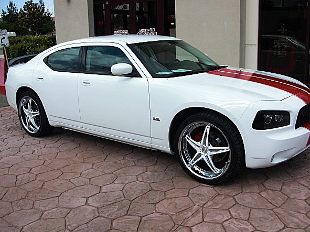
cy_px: 119
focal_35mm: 39
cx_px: 162
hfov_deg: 47.9
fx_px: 349
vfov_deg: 36.8
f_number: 7.9
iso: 50
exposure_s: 1/125
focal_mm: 6.3
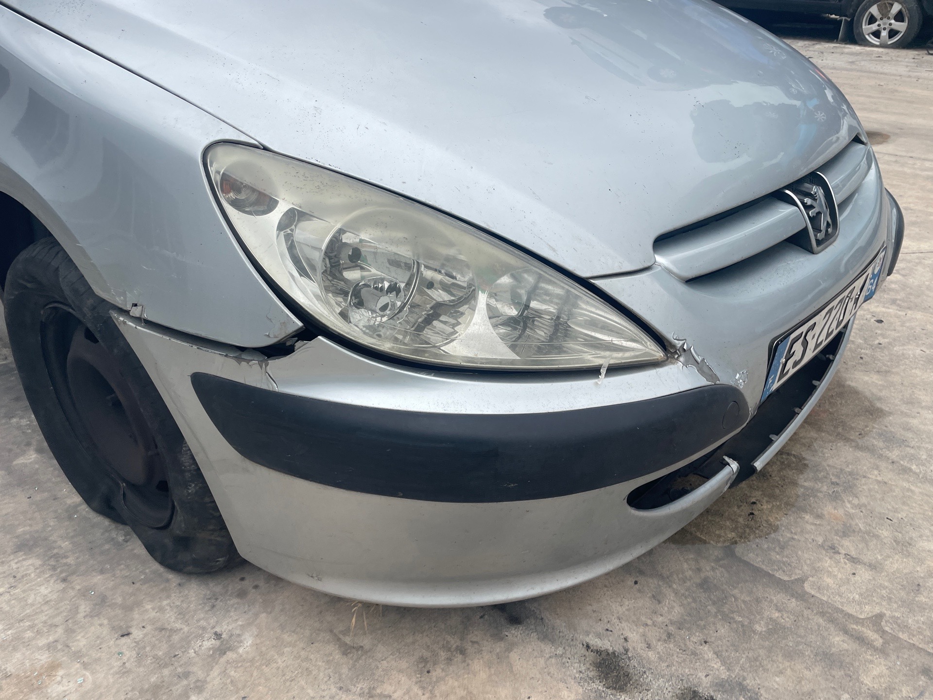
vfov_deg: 53.1
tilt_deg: -30.9
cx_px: 466
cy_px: 350
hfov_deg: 67.3
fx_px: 701
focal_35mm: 26
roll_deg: +2.0
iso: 32
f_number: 1.6
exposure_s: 1/1855
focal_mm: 4.2
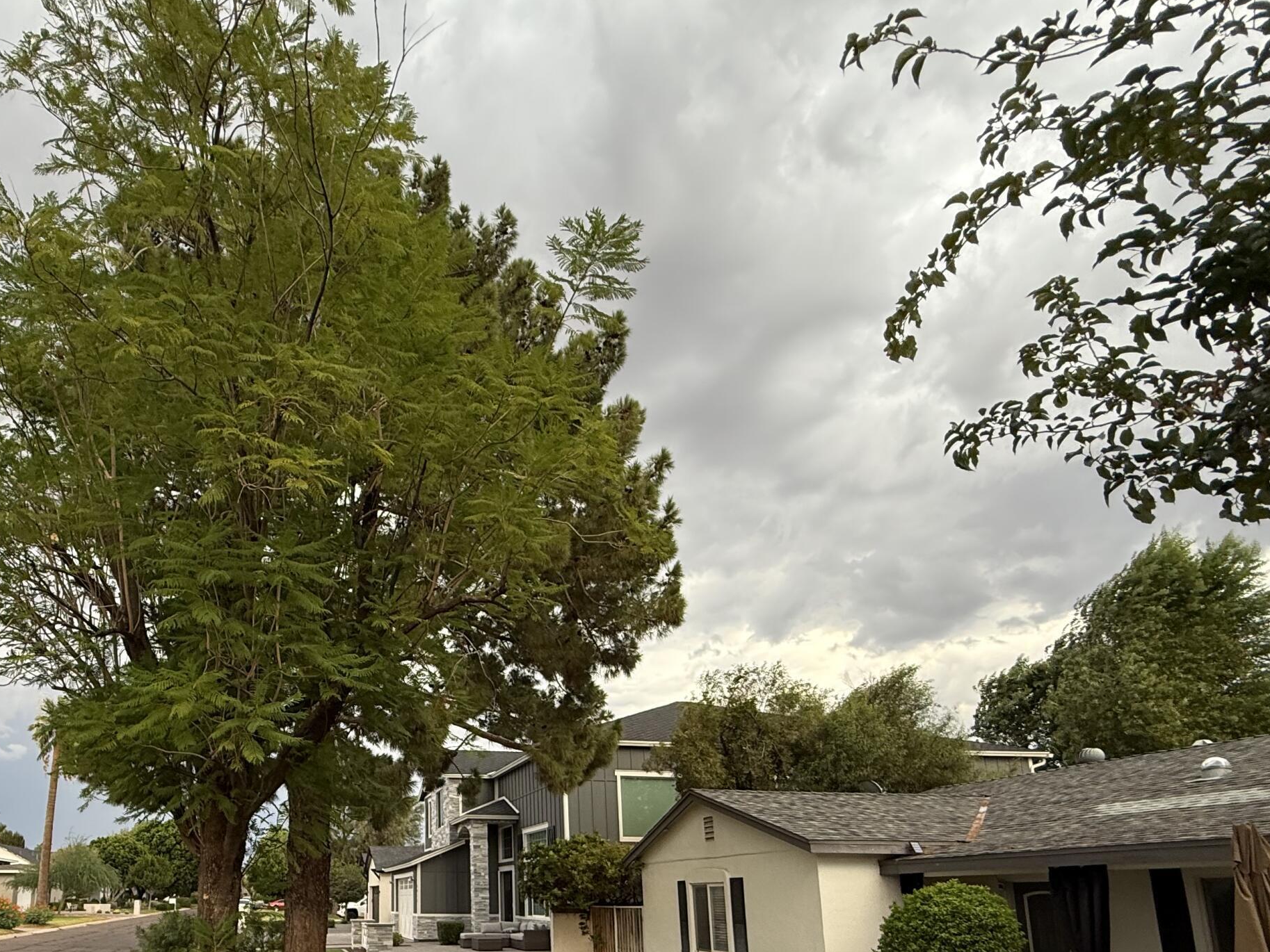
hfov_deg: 70.7
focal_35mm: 23
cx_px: 376
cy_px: 746
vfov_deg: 55.2
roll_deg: -0.6
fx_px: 844
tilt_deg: +11.7
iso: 100
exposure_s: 1/99
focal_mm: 2.22
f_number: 2.2
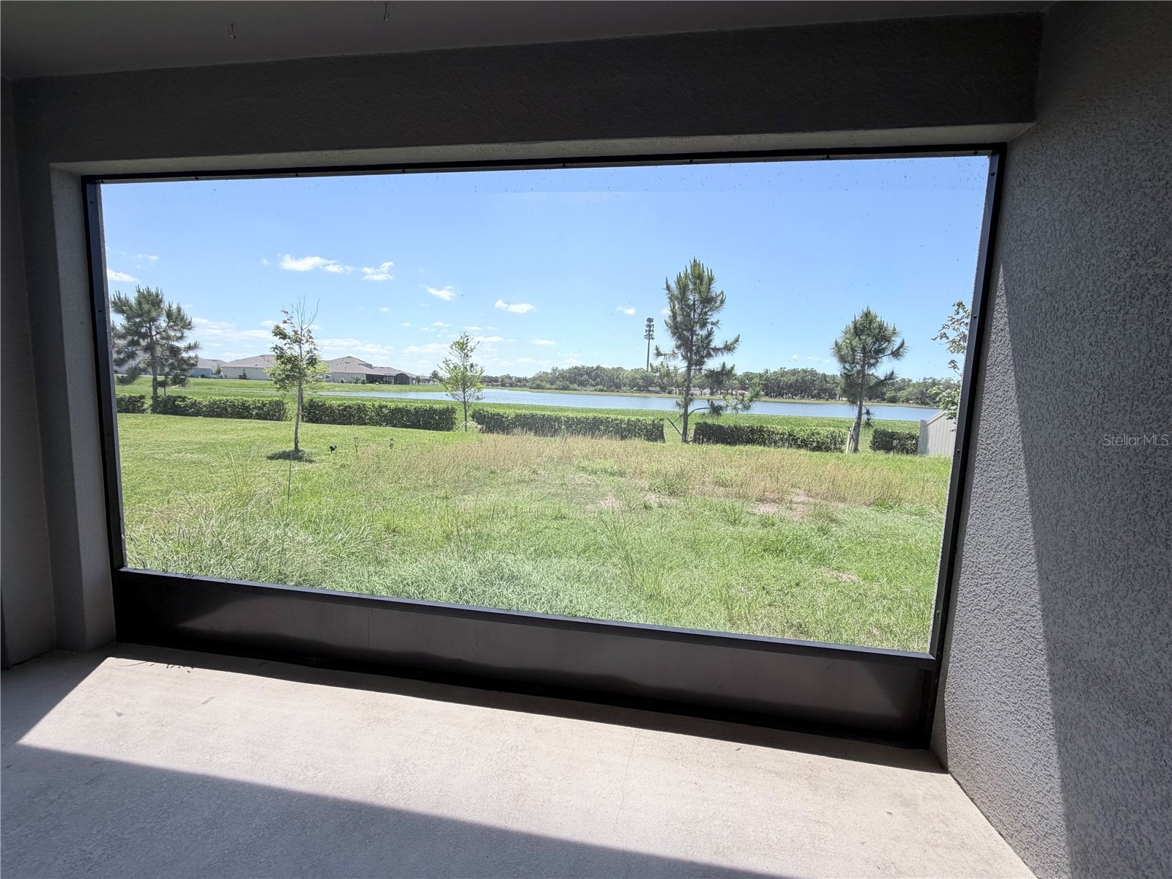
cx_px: 586
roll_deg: -2.2
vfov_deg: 85.7
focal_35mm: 14
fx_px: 474
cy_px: 440
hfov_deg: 102.1
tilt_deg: -6.0
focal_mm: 2.22
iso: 32
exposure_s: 1/770
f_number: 2.2
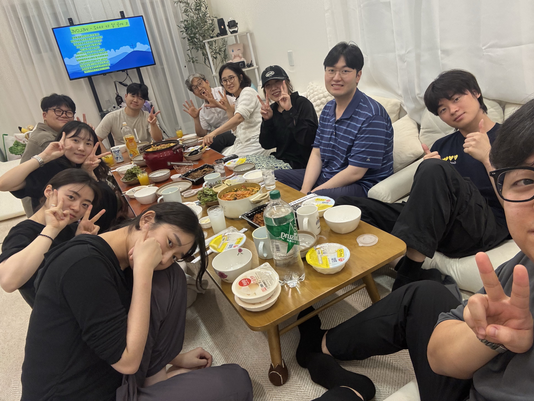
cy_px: 192
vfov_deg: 56.8
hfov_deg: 71.6
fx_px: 370
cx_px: 276
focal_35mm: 24
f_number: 1.9
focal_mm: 2.69
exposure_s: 1/60
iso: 125
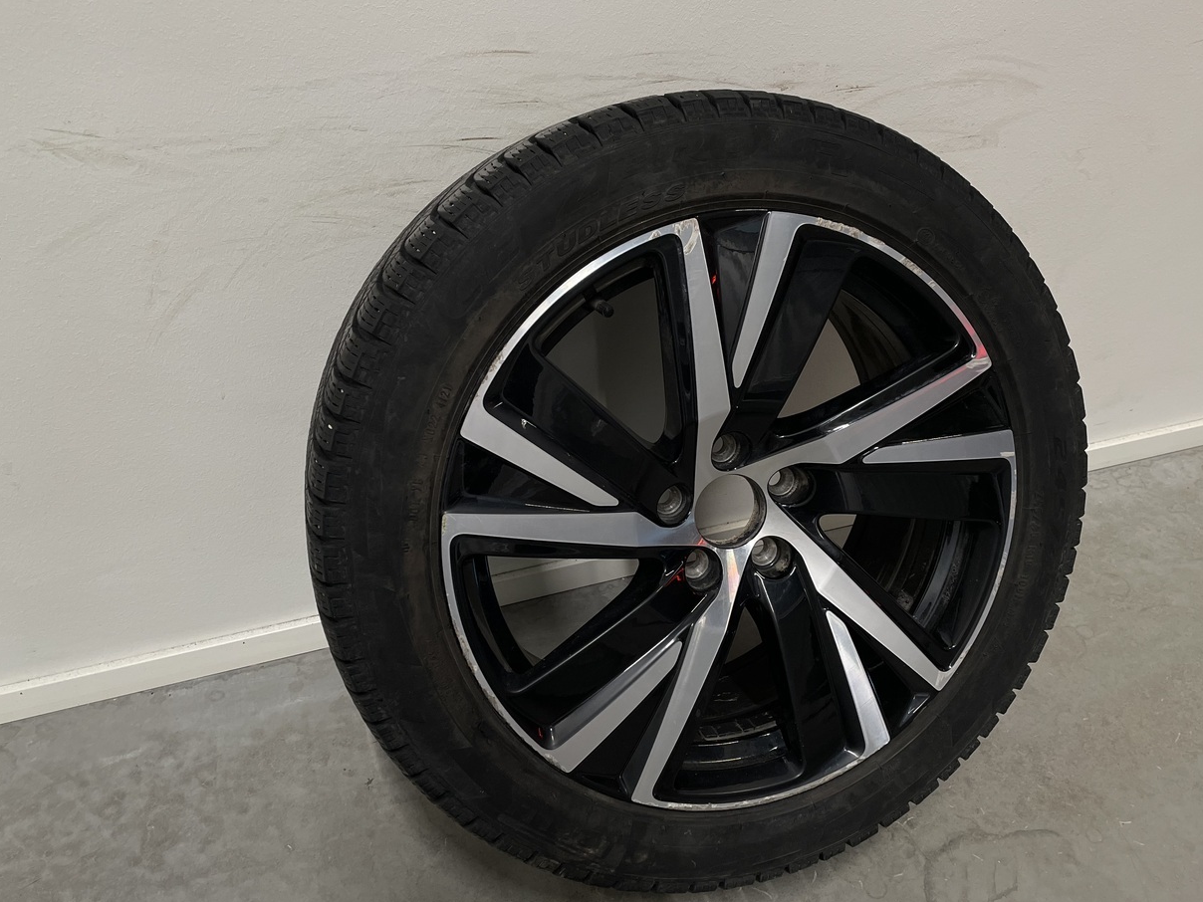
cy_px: 472
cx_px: 647
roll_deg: -1.7
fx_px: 1077
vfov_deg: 45.4
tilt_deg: -40.7
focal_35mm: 31
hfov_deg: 58.3
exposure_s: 1/100
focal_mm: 4.2
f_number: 1.6
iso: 125
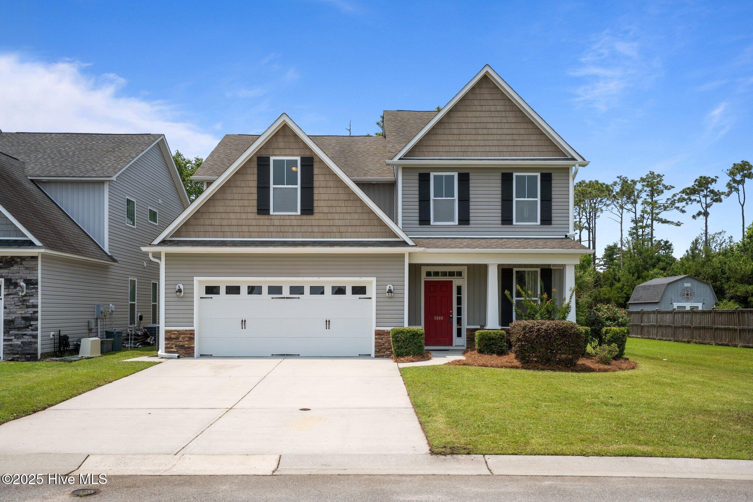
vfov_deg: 40.0
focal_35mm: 33
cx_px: 376
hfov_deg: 57.2
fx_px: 690
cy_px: 251
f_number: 4
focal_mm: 33
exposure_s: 1/2000
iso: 200
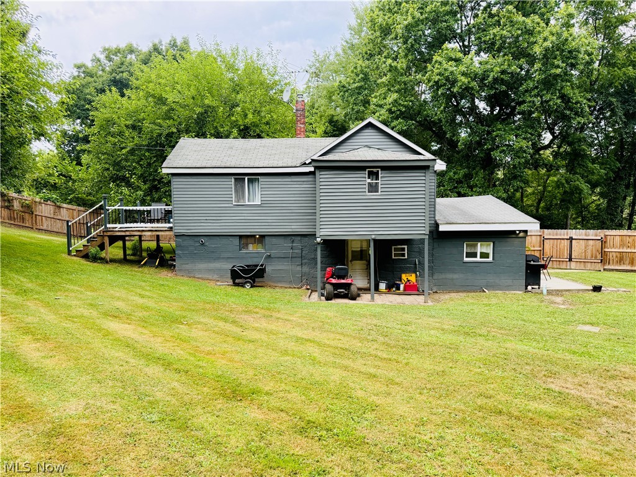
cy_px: 238
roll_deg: +0.8
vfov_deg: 56.8
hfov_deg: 71.6
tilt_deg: -3.3
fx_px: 441
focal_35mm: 24
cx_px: 318
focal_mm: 6.76
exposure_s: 1/955
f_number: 1.78
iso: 100
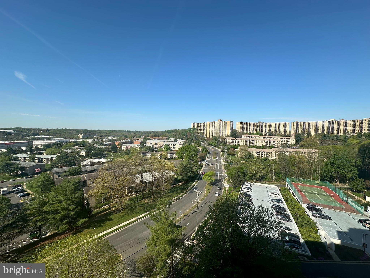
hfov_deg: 102.1
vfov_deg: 85.7
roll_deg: -1.0
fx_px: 150
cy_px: 139
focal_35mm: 14
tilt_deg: -3.3
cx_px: 185
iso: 50
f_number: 2.2
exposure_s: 1/2092
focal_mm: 2.22
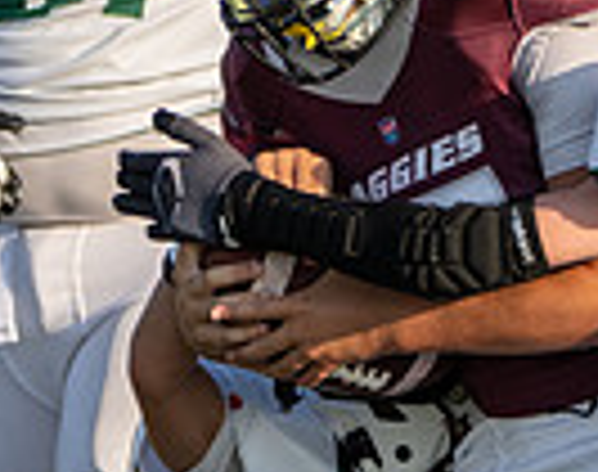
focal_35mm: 1096
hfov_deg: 1.8
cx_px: 597
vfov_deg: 1.4
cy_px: 466
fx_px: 19298
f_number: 5.6
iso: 400
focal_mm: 192
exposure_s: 1/1250
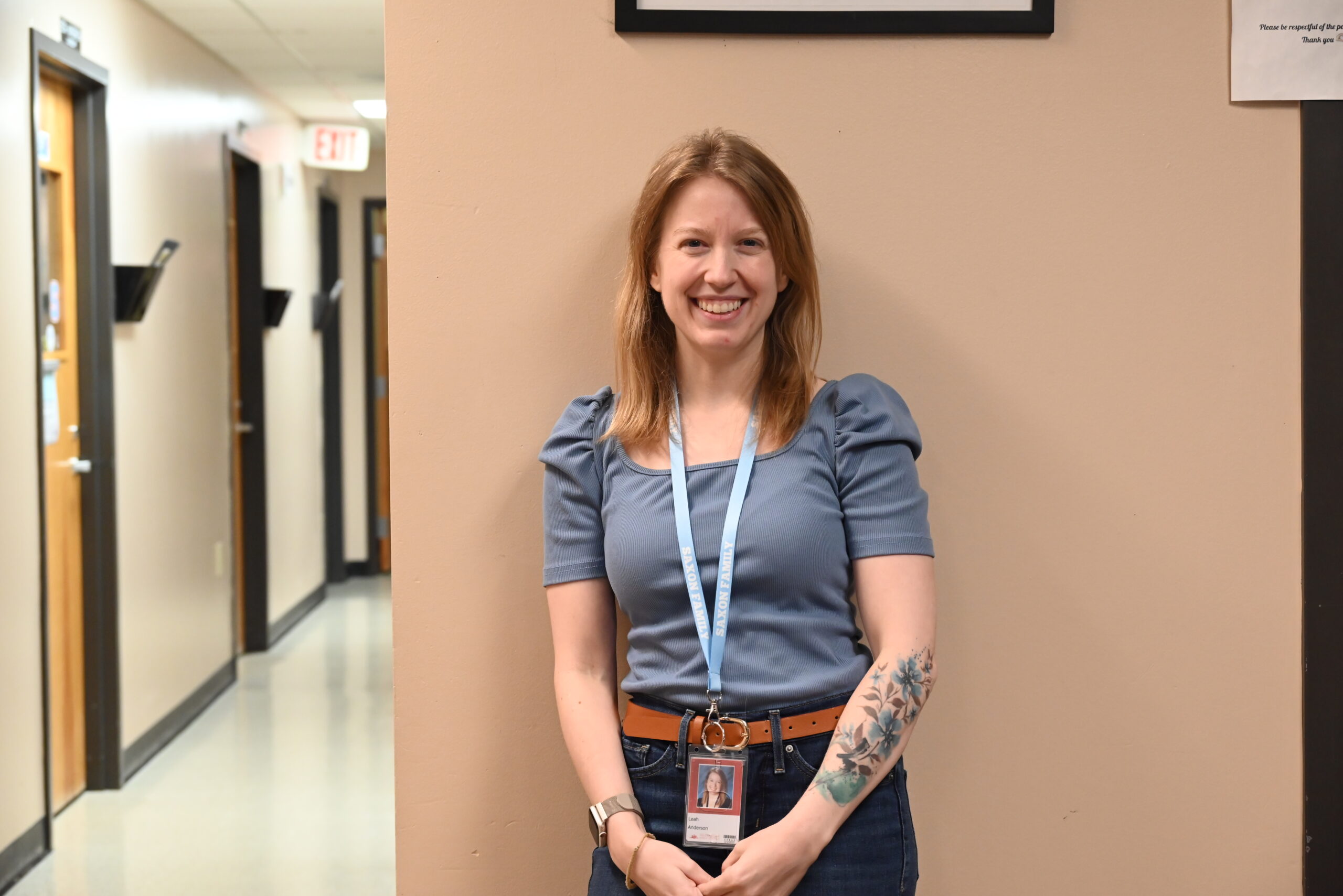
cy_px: 448
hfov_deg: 31.4
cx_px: 672
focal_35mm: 64
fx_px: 2388
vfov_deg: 21.3
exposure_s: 1/80
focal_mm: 64
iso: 3200
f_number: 6
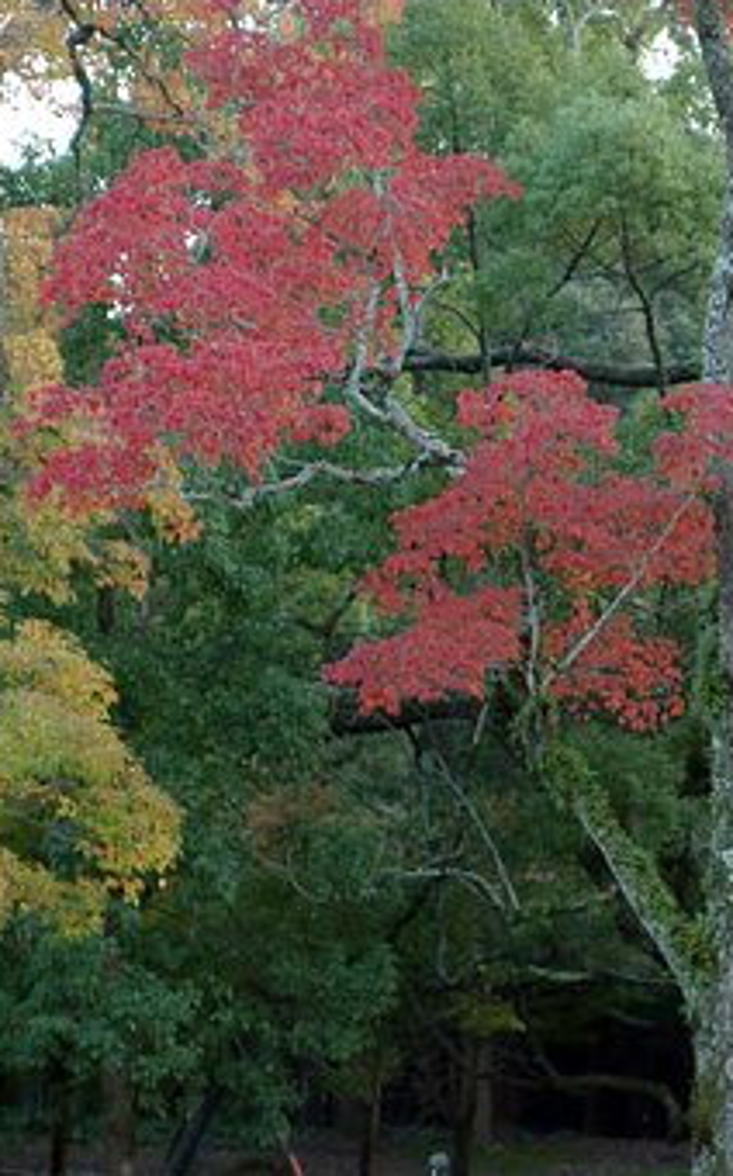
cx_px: 477
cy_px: 588
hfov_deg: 7.6
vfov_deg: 12.1
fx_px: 5531
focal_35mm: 173
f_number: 2.8
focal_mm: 75
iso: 200
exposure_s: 1/30
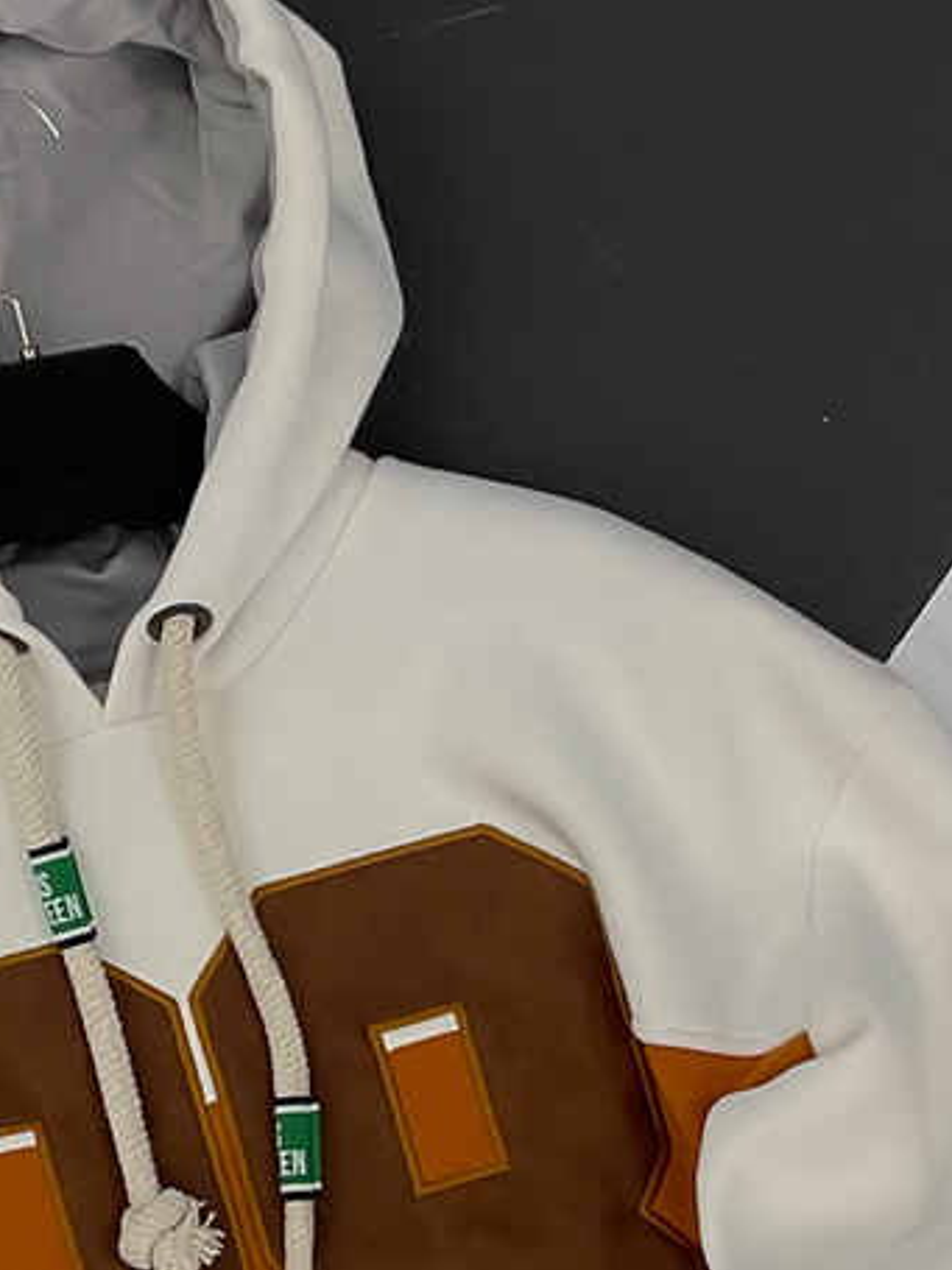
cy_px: 1292
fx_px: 3742
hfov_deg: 14.4
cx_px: 243
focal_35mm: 102
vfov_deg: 18.7
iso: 20
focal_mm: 3
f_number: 1.8
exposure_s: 1/100
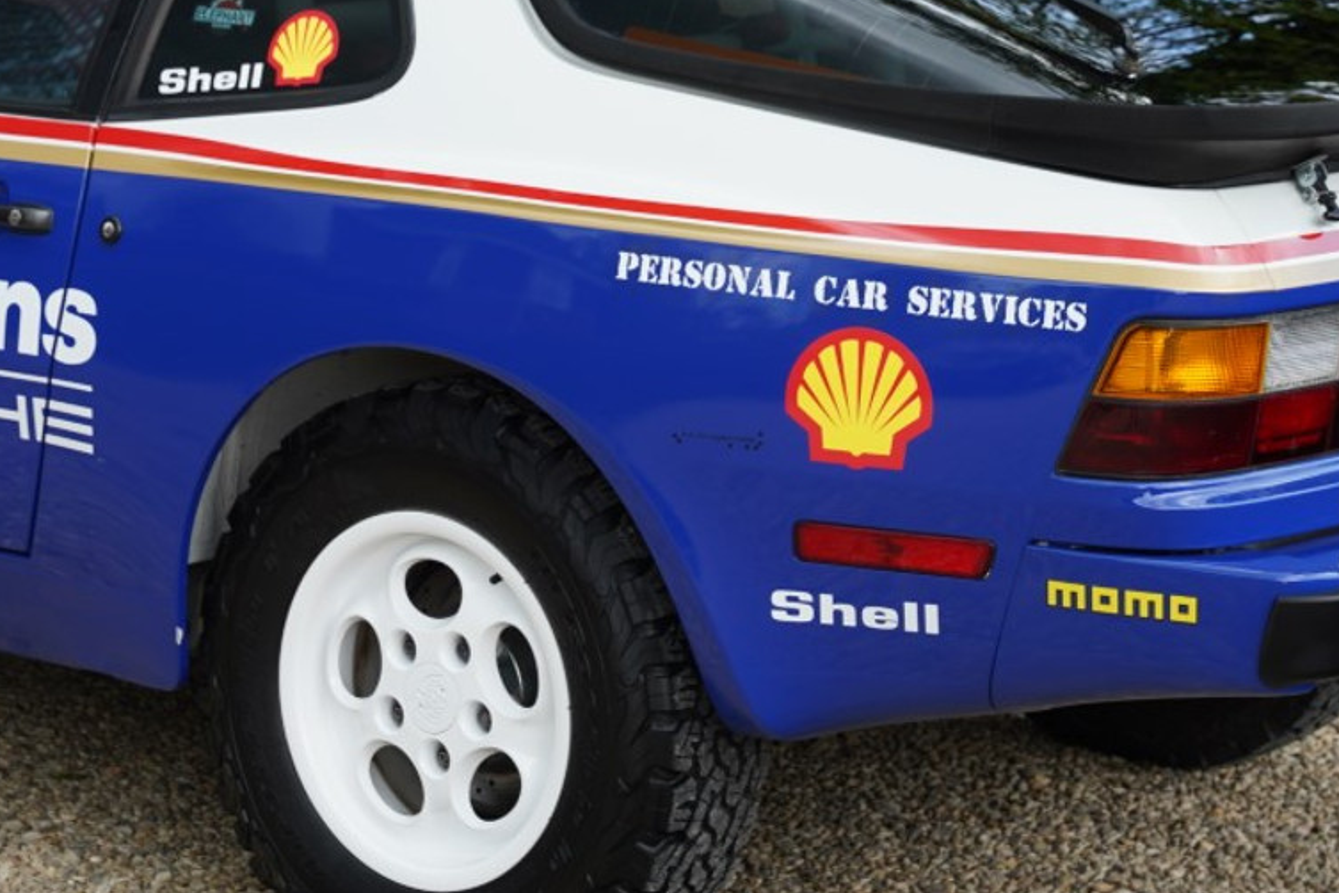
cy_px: -37
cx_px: 434
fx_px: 4734
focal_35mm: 127
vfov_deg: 10.7
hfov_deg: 16.1
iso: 100
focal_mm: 49.9
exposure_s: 1/60
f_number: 5.6
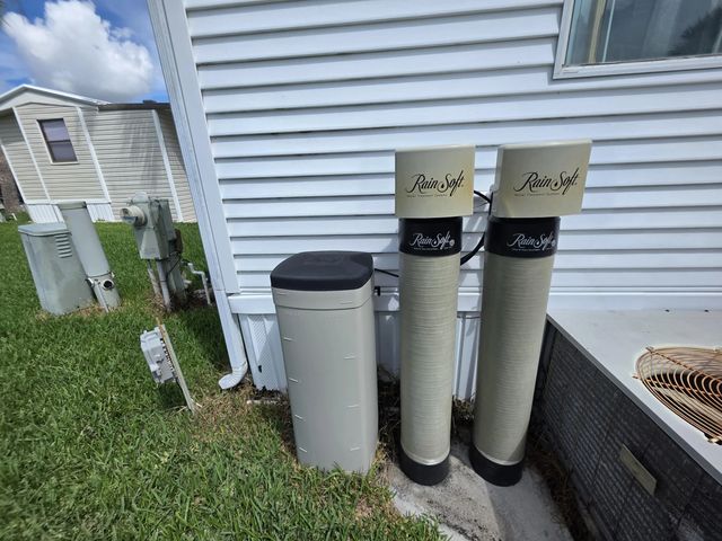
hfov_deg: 106.2
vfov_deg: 89.9
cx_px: 361
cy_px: 270
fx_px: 271
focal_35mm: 13
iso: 40
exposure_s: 1/3177
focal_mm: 2.2
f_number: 1.9
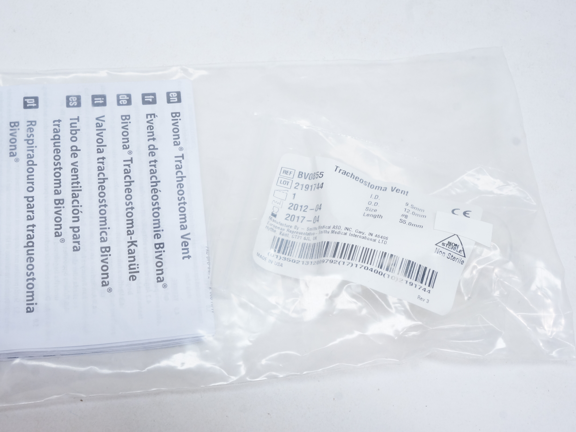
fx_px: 882
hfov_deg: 36.1
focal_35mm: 53
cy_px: 212
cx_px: 252
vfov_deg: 27.5
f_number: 13
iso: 800
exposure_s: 1/15
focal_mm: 32
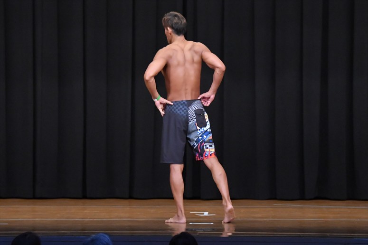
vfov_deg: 6.3
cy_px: 122
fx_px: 2217
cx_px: 184
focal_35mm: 217
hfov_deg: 9.5
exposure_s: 1/400
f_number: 5.6
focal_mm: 145
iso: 8000
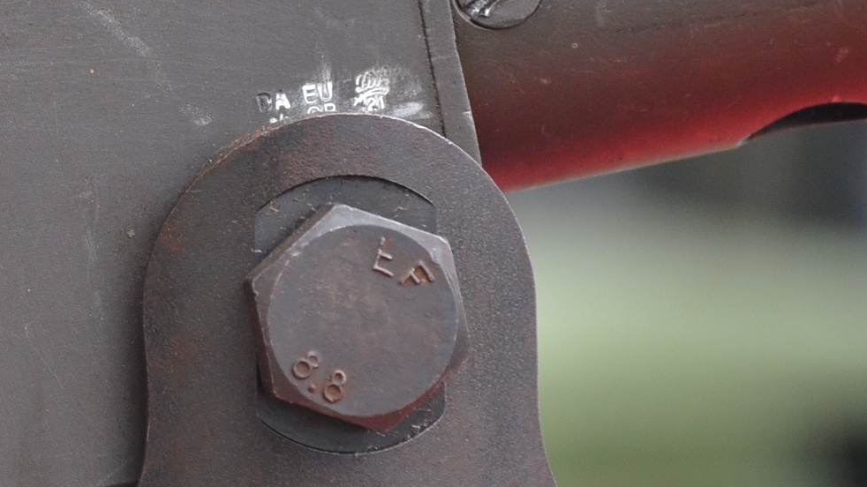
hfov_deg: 4.1
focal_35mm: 531
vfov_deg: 2.3
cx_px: 72
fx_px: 12213
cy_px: 105
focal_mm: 135
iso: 800
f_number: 5.6
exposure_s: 1/250
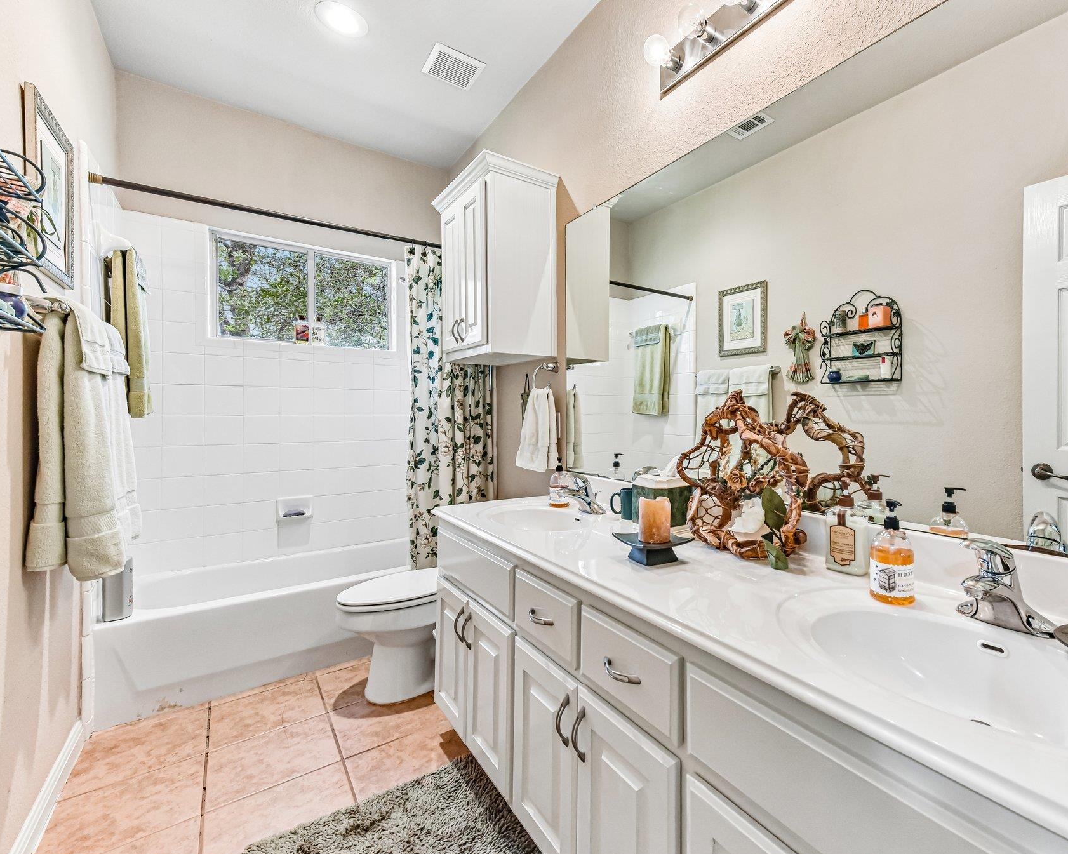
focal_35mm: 16
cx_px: 629
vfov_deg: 80.4
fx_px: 506
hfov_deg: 92.2
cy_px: 423
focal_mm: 14
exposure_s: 1/15
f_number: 8
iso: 1000
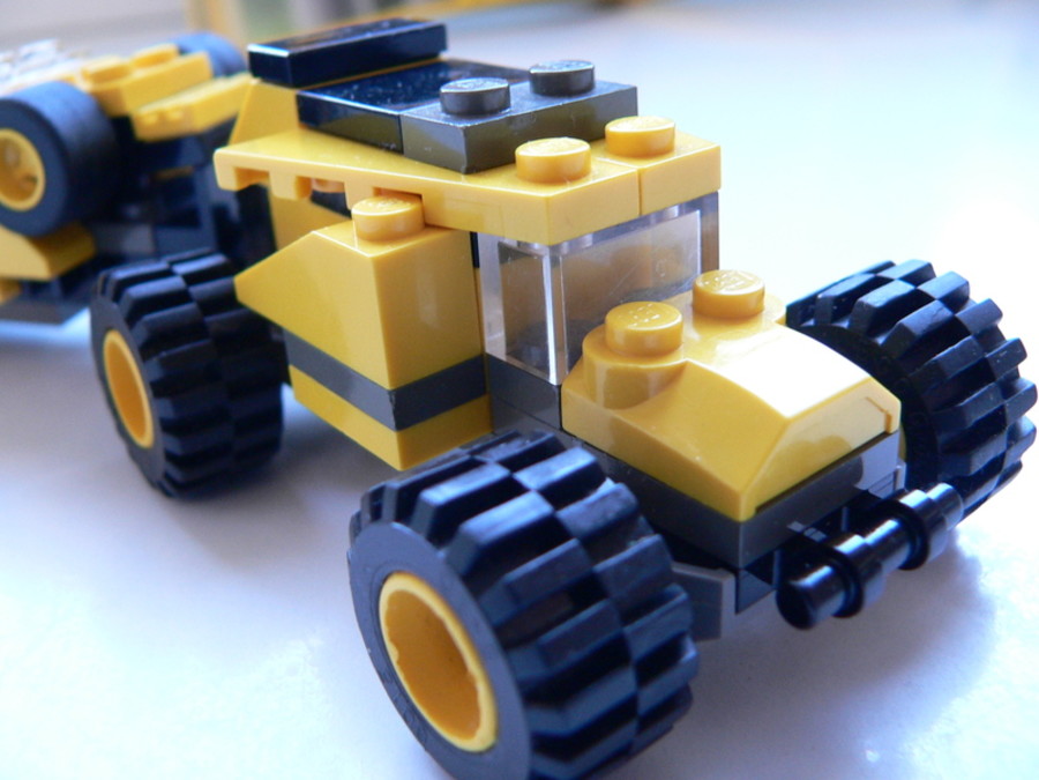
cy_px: 390
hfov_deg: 51.4
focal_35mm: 36
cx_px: 520
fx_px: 1081
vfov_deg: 39.7
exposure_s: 1/25
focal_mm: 6
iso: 200
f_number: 2.8
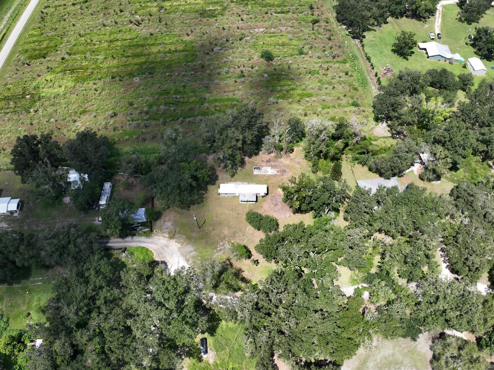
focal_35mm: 25
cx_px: 246
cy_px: 190
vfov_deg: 54.9
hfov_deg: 69.4
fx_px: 357
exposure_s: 1/2000
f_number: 2.8
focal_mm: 12.29
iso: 100
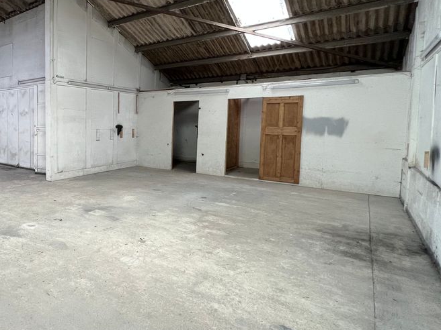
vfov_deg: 60.8
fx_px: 280
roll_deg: -0.5
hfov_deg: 68.3
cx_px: 82
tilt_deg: -5.0
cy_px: 143
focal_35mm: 22
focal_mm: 1.57
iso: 100
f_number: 1.8
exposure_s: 1/99
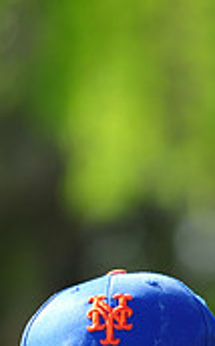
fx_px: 6472
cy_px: 523
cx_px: 147
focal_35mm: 688
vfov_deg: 3.1
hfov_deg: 1.9
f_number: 4.5
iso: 200
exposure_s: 1/640
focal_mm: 200
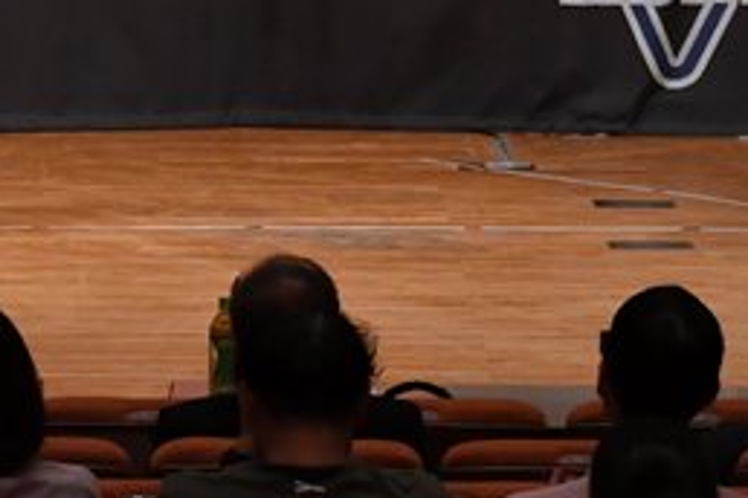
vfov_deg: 2.9
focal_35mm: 471
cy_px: -139
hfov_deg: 4.4
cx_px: 216
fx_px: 9786
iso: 4000
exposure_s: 1/400
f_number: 5.6
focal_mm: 105
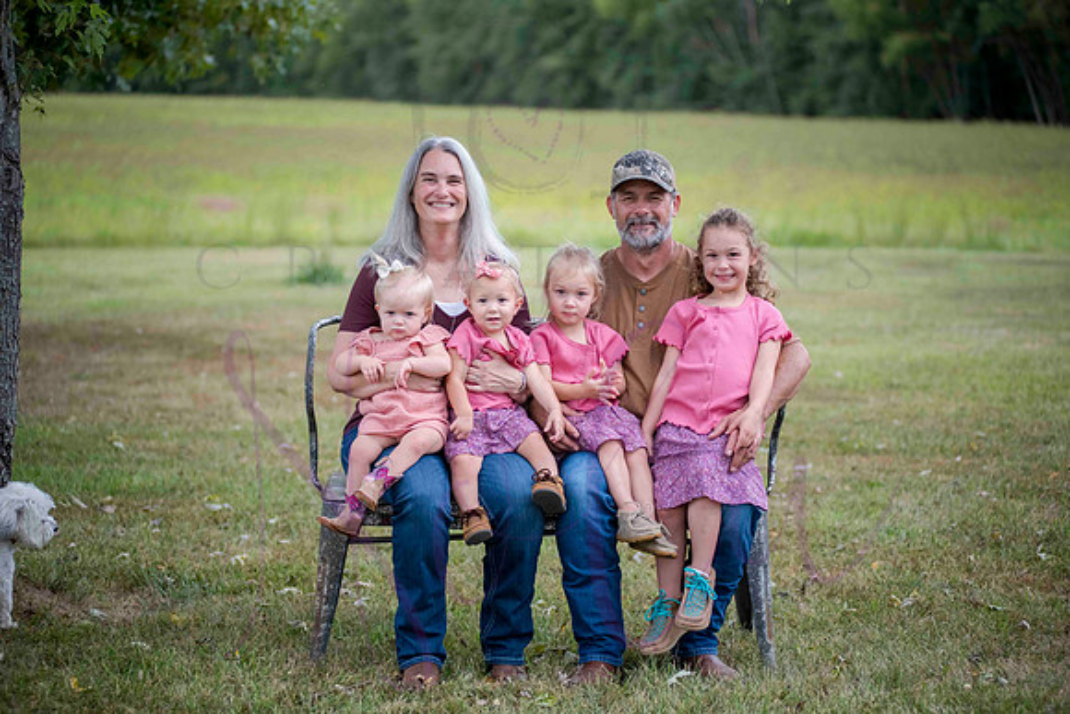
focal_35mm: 80
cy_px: 357
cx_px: 535
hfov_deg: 25.4
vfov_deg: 17.1
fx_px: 2378
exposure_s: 1/640
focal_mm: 80
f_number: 2.8
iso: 400
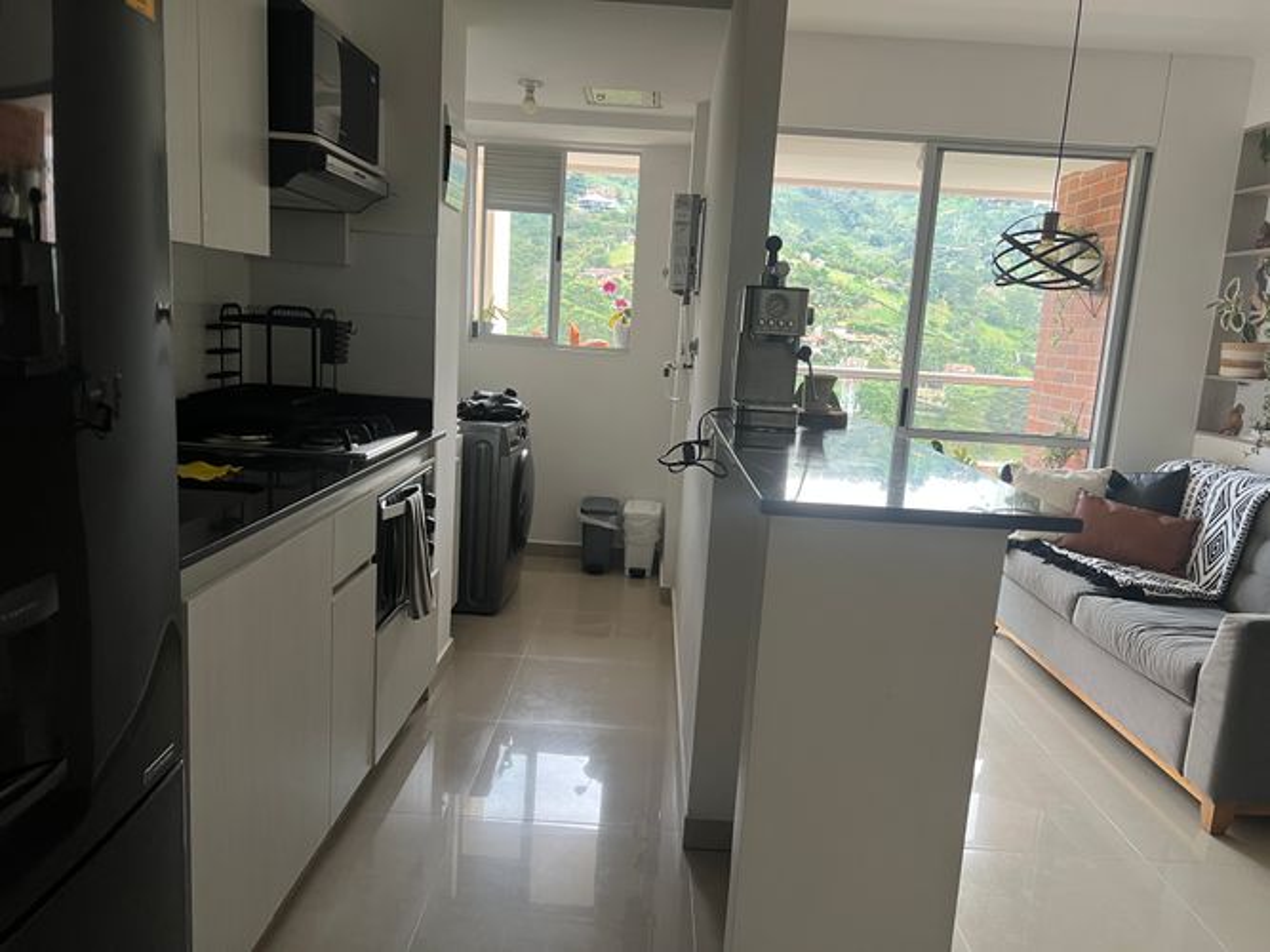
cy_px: 476
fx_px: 954
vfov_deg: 53.0
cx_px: 635
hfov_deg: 67.3
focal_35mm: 26
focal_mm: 5.7
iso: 125
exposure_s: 1/81
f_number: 1.5
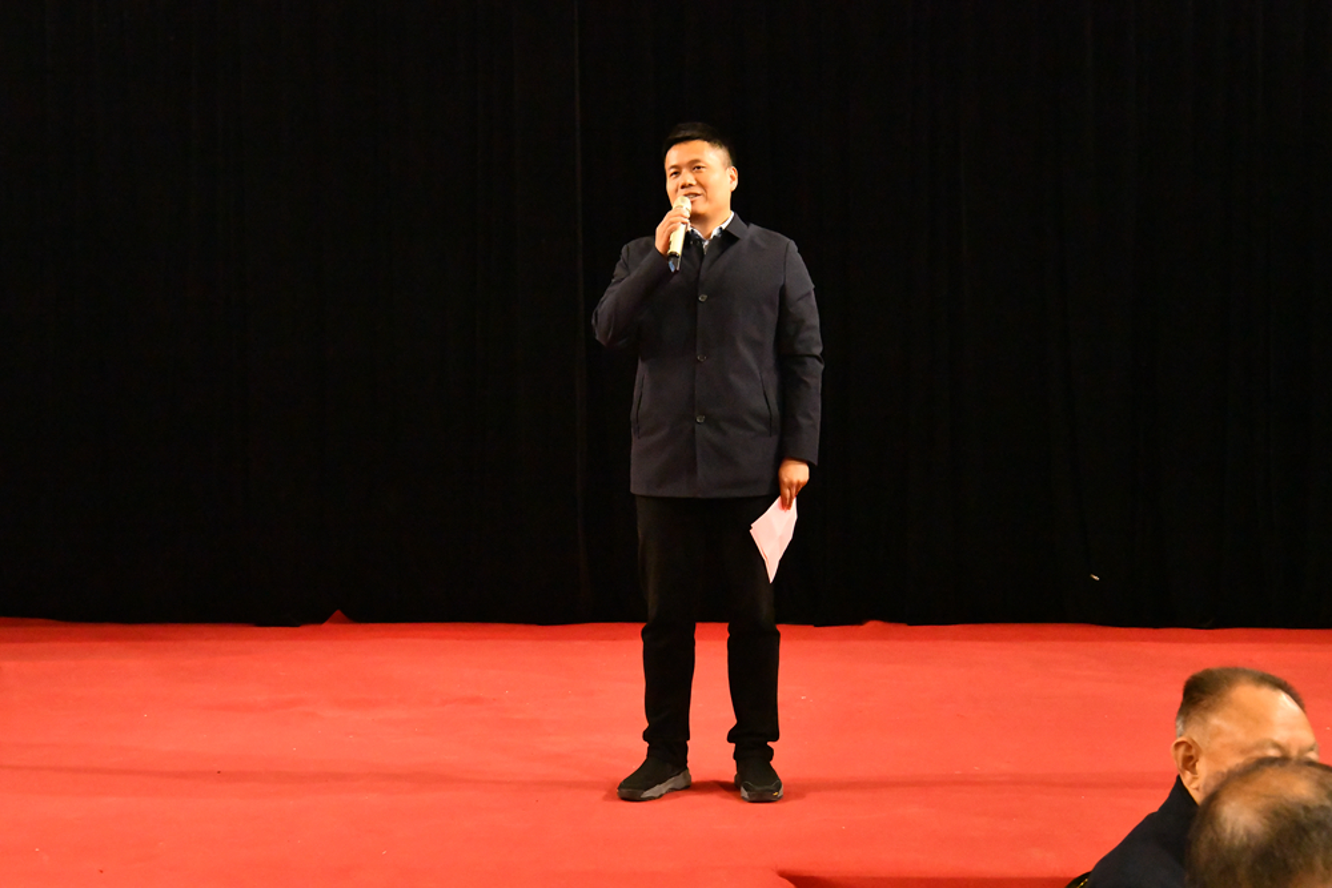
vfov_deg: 26.0
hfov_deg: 38.2
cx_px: 666
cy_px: 444
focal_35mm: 52
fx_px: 1924
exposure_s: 1/1000
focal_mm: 52
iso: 25600
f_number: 10
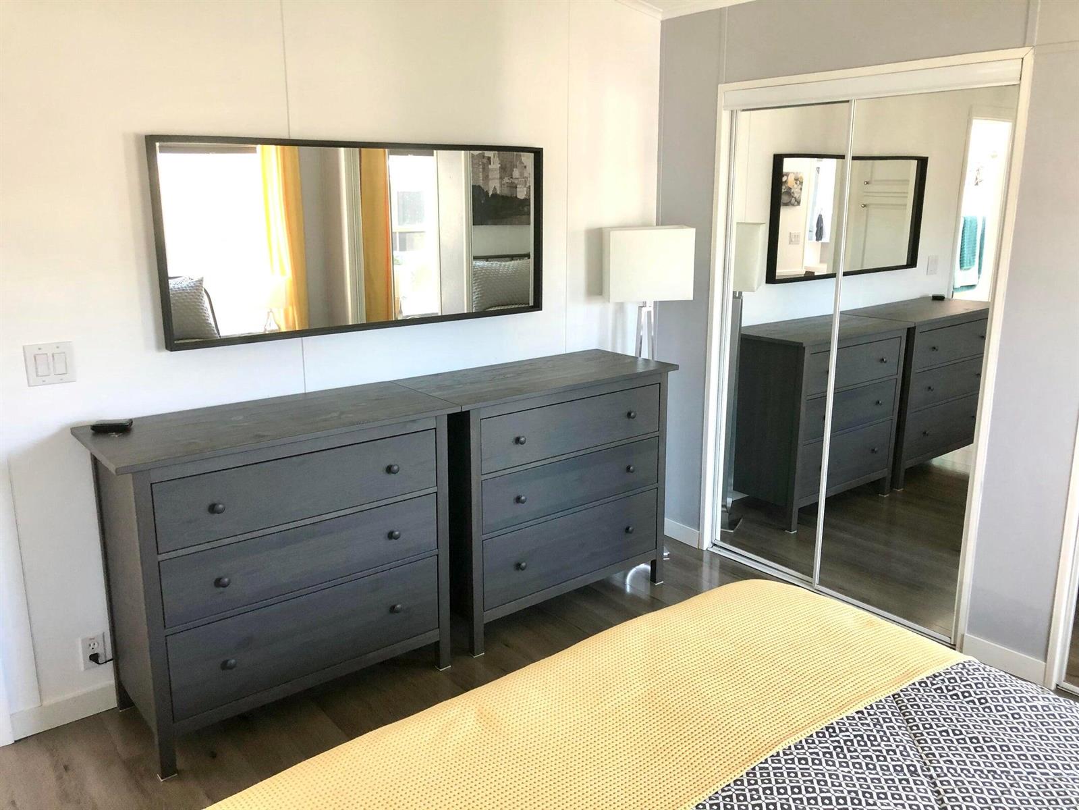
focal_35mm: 28
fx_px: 873
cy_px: 405
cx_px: 540
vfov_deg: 49.8
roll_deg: +1.0
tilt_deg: -15.3
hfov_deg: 63.4
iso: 40
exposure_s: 1/17
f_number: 1.8
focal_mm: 3.99
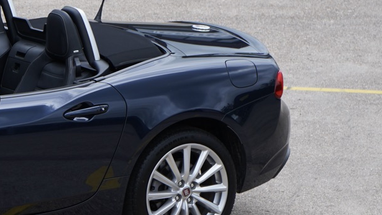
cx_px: -117
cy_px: 166
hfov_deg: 9.3
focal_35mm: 229
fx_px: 2320
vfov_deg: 5.3
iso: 100
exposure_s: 1/200
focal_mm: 70
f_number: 6.3
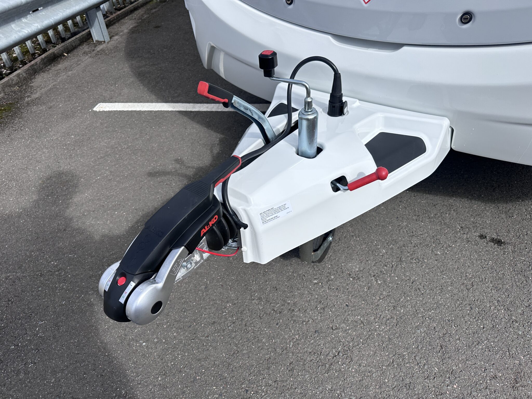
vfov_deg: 56.8
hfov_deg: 71.6
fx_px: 369
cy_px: 200
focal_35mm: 24
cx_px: 266
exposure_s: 1/6623
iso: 80
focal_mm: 6.86
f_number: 1.78
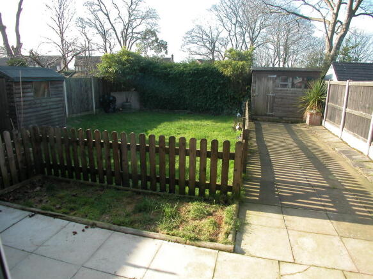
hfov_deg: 55.4
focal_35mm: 33
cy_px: 140
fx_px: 356
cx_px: 186
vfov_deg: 42.9
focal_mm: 8.3
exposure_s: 1/166
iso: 100
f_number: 4.1
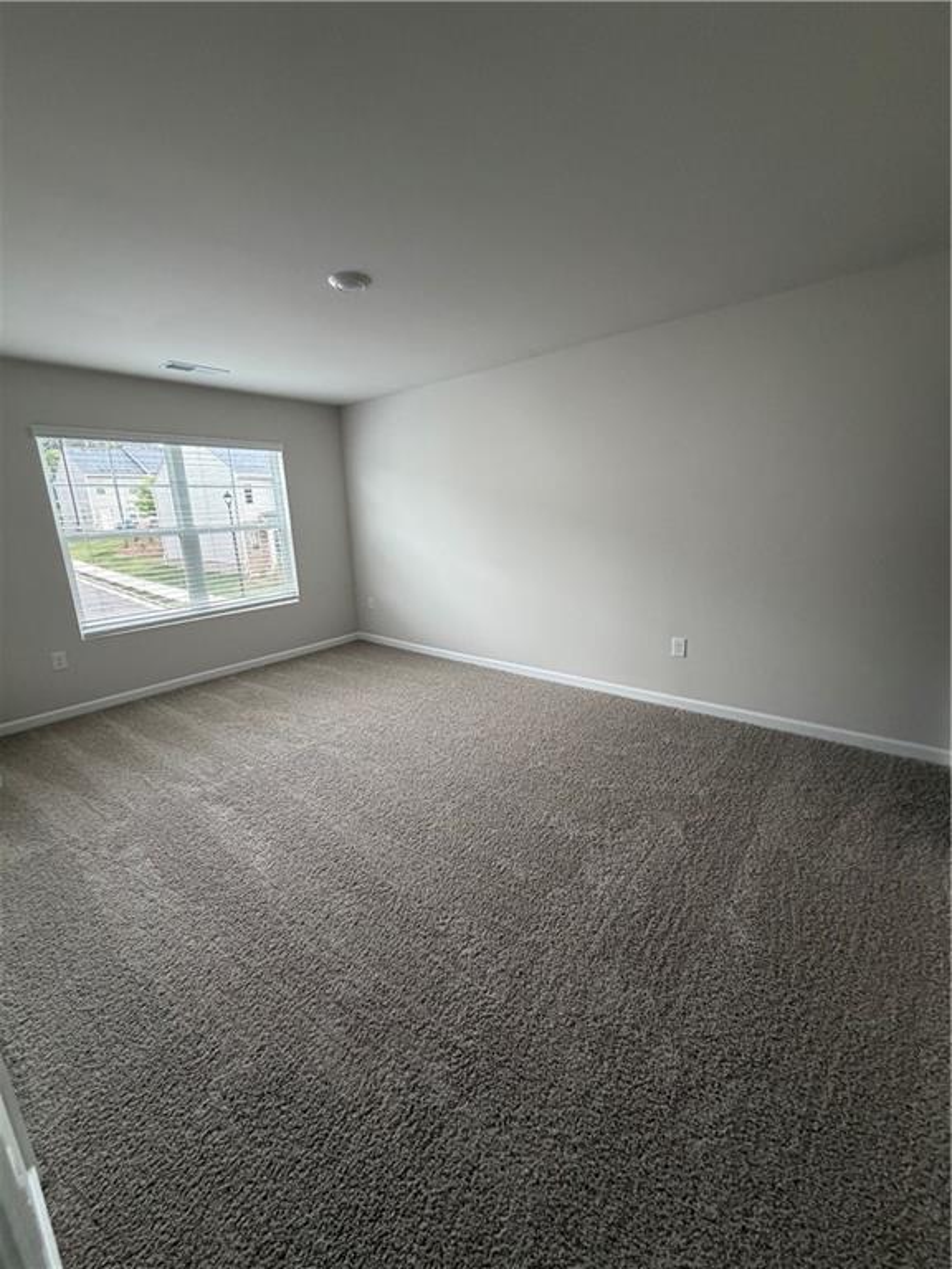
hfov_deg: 85.7
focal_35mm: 14
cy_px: 634
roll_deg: +1.5
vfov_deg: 102.1
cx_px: 476
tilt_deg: -13.6
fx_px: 513
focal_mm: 2.22
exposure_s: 1/120
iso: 320
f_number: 2.2
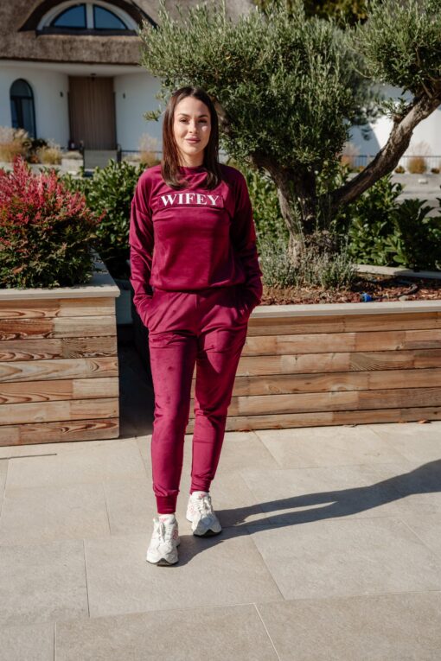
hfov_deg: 27.5
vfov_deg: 40.3
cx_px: 220
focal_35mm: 49
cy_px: 330
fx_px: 900
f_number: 5.6
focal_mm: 49
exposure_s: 1/640
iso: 100
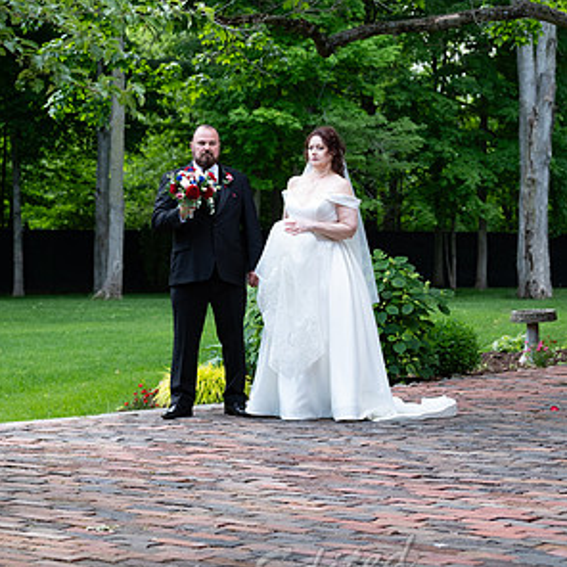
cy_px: 257
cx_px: 282
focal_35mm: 97
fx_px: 1798
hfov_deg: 17.9
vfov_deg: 17.9
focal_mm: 50
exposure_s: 1/200
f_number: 3.6
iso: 250
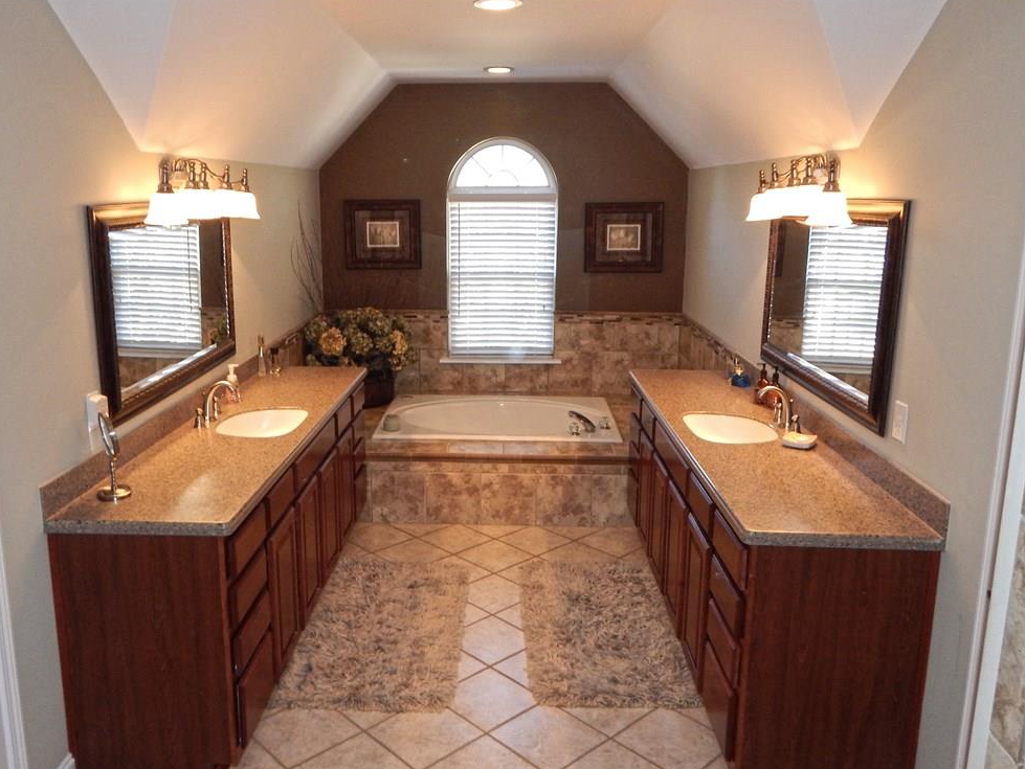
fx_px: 681
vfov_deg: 58.9
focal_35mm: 23
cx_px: 515
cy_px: 394
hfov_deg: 73.9
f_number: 3
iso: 200
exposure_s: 1/30
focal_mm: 4
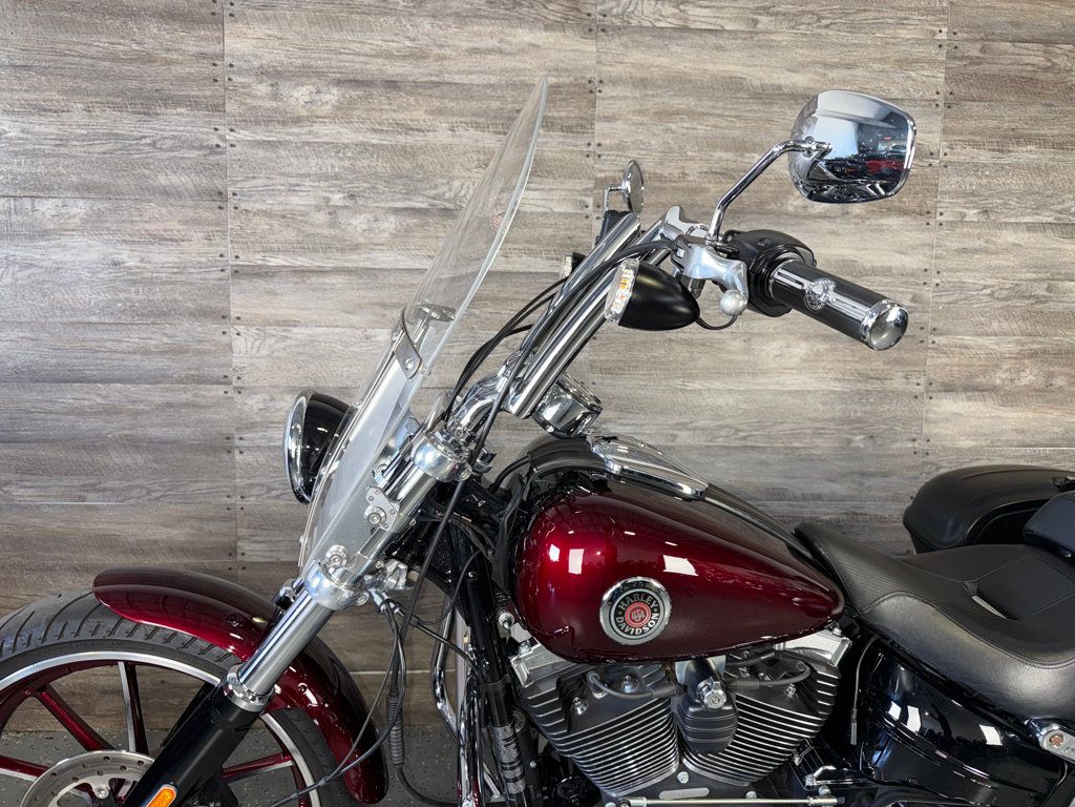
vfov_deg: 56.8
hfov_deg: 71.6
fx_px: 745
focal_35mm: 24
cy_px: 404
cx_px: 538
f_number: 1.78
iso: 64
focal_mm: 6.76
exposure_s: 1/31
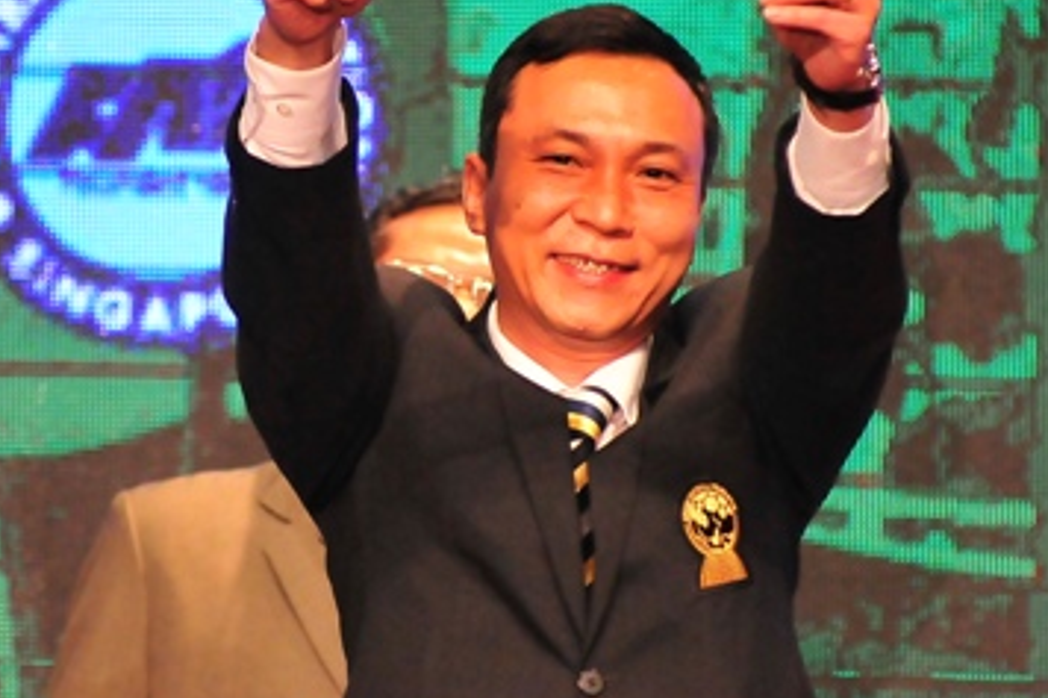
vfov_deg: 2.1
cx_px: 374
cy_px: 303
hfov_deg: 3.1
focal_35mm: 668
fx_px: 19442
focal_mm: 185
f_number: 2.8
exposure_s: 1/400
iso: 2000
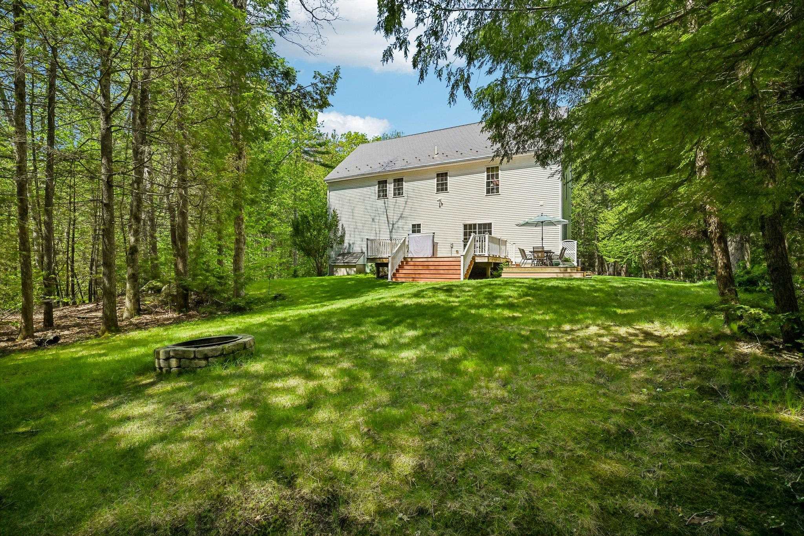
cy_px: 268
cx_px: 402
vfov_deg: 73.7
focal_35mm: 16
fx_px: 357
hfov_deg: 96.7
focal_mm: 16
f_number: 8
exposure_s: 1/640
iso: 400
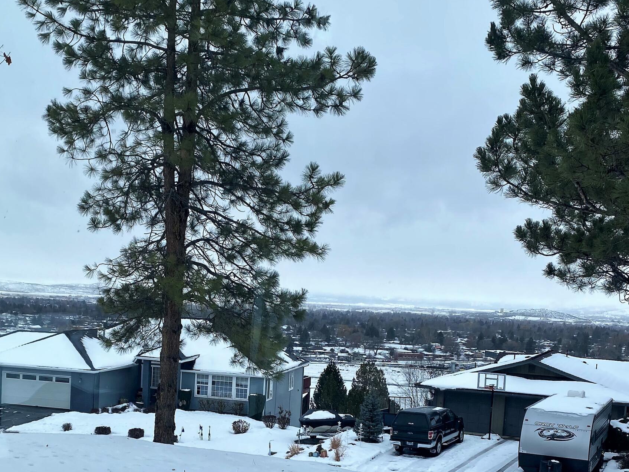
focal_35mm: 46
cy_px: 374
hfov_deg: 40.8
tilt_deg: -5.2
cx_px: 213
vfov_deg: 30.8
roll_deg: -2.2
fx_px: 836
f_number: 1.8
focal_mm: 4.25
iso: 32
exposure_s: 1/767
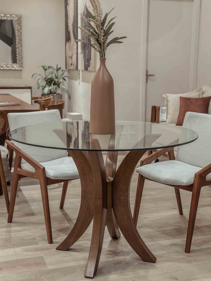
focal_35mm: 48
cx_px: 106
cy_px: 140
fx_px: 390
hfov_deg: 30.3
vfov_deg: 39.7
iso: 160
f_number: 1.78
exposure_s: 1/100
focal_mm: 6.86
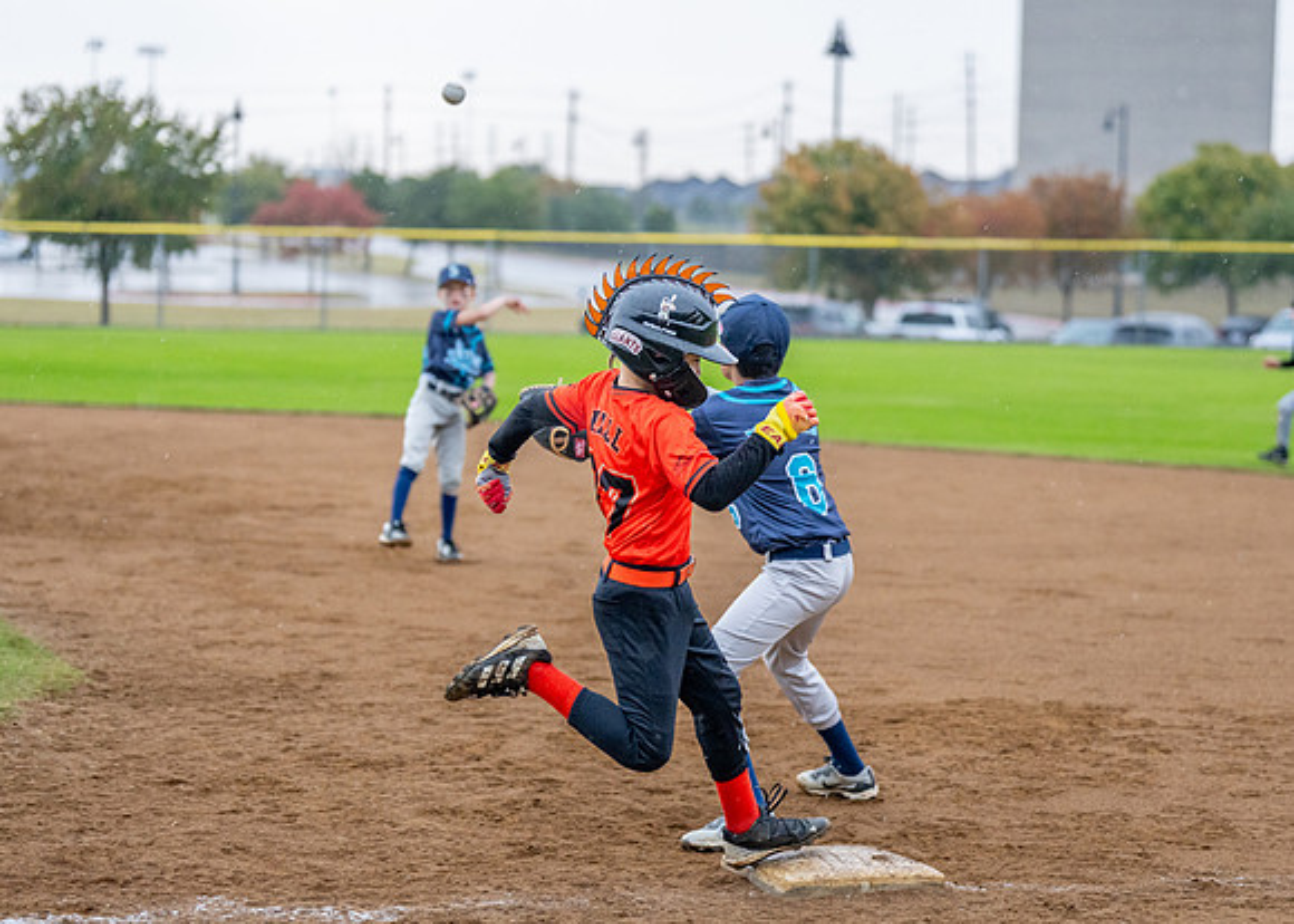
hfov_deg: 20.2
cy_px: 505
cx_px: 705
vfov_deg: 14.5
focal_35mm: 99
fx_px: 3627
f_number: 2.8
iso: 1600
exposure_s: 1/1000
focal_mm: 82
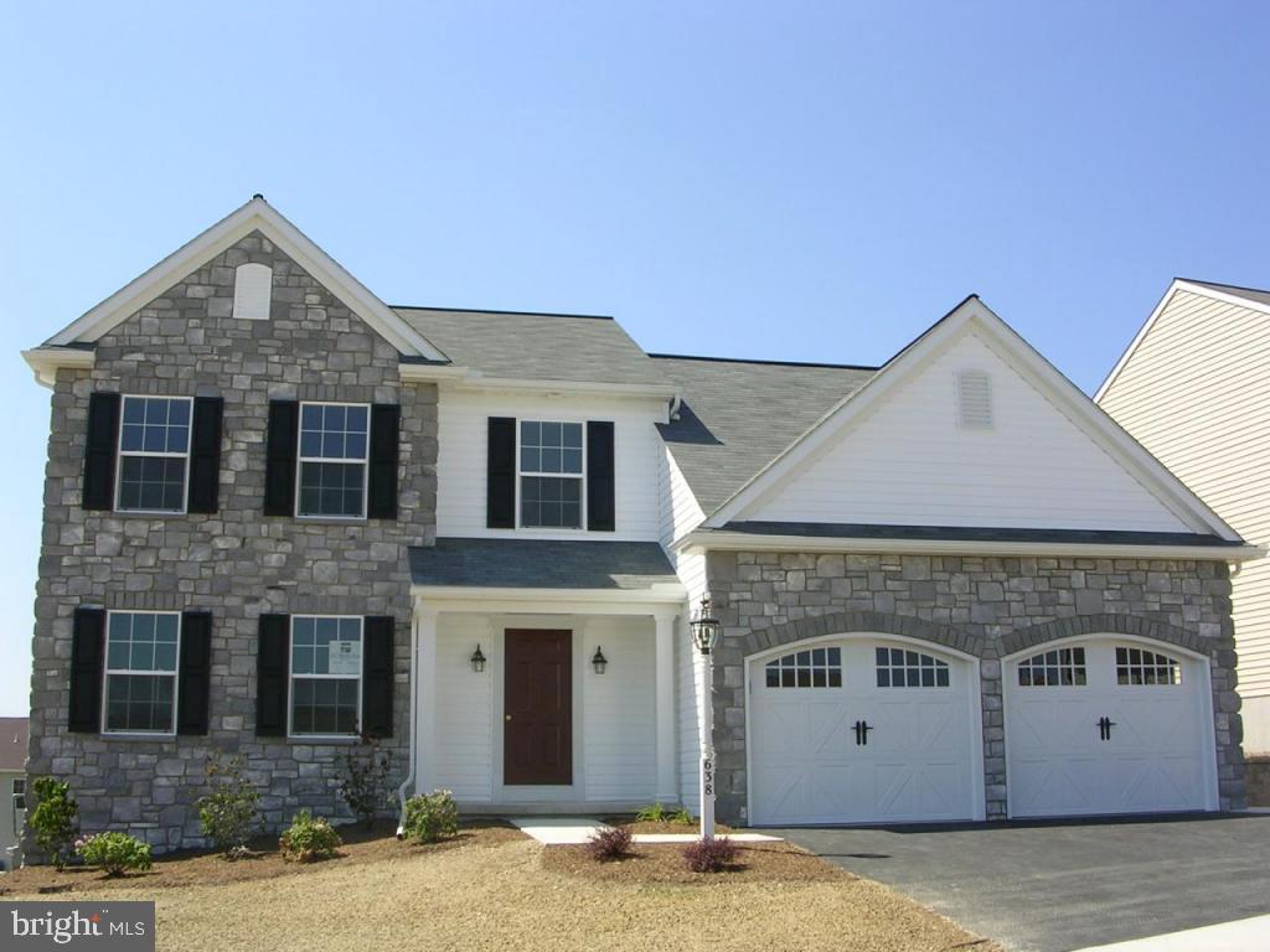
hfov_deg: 49.0
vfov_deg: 37.7
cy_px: 476
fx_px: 1394
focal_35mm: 38
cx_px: 635
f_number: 5.6
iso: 50
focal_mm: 5.8
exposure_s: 1/252
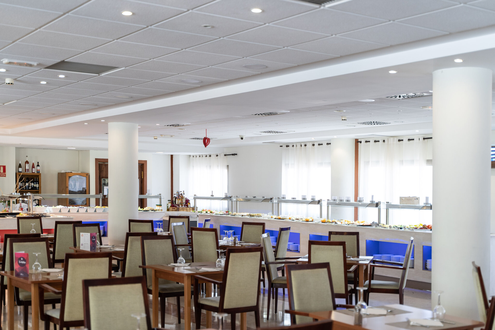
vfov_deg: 27.0
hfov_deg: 39.6
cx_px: 248
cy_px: 165
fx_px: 687
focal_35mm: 50
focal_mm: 50
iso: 640
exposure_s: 1/125
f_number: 2.8
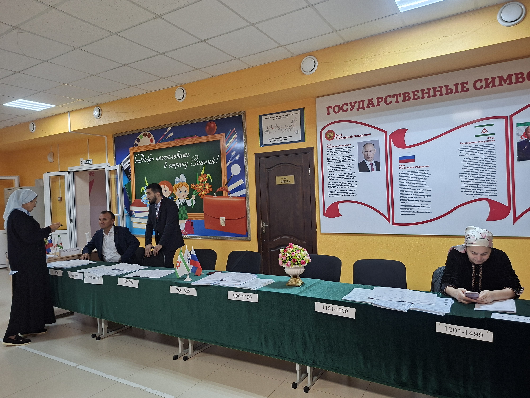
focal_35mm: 23
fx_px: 352
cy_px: 199
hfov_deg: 73.9
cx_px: 265
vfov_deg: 58.9
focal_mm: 5.54
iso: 250
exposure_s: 1/50
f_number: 1.8
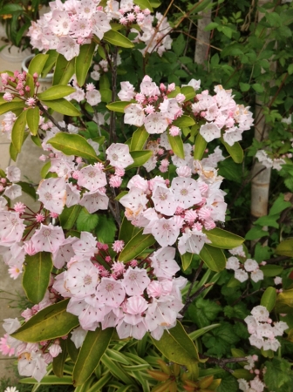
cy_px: 196
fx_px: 396
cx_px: 146
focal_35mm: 35
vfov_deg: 52.7
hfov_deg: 40.6
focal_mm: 4.28
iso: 80
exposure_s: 1/1209
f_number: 2.4
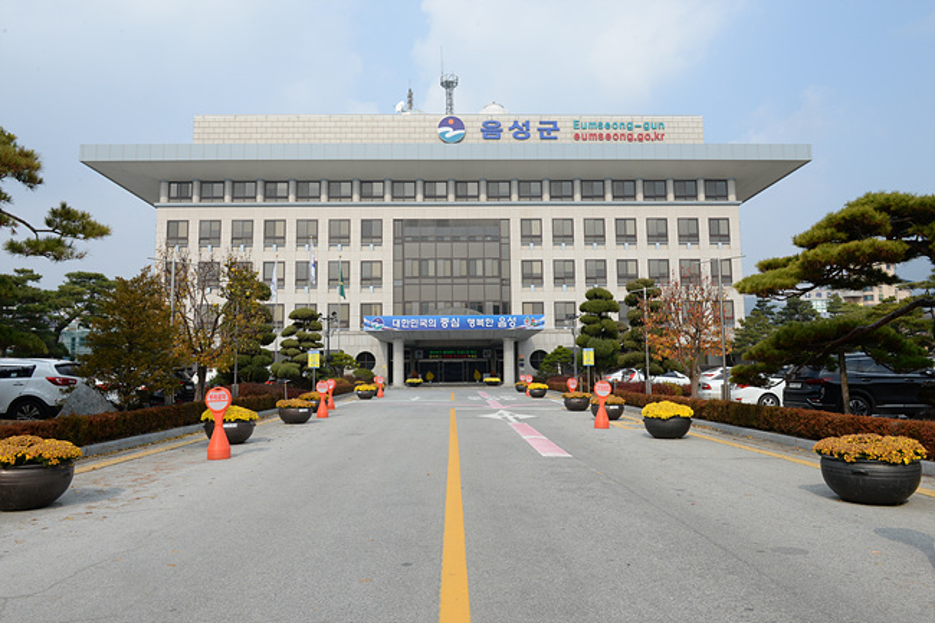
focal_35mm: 27
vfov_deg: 47.9
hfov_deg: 67.4
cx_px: 468
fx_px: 701
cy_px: 312
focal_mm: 27
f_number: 14
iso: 400
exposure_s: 1/250
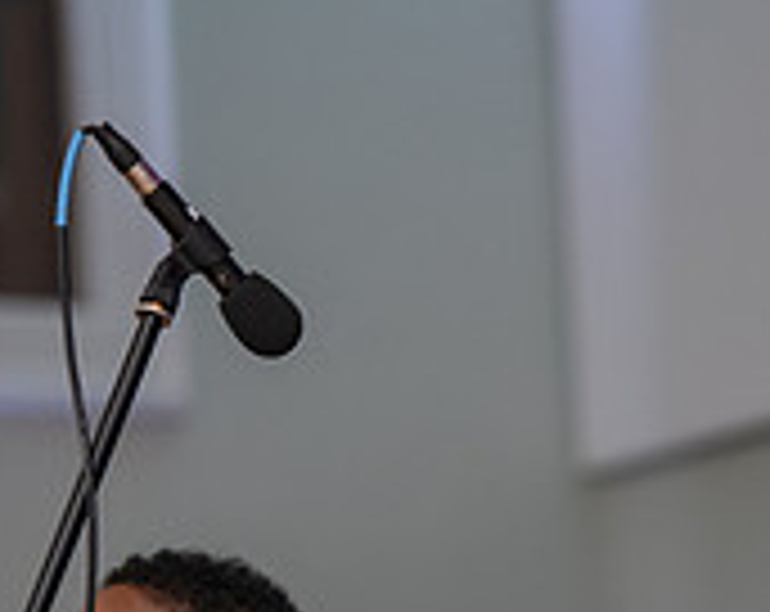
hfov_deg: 4.5
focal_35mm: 431
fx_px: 9800
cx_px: 986
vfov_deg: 3.6
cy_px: 812
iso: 1250
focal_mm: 135
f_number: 3.2
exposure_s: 1/50
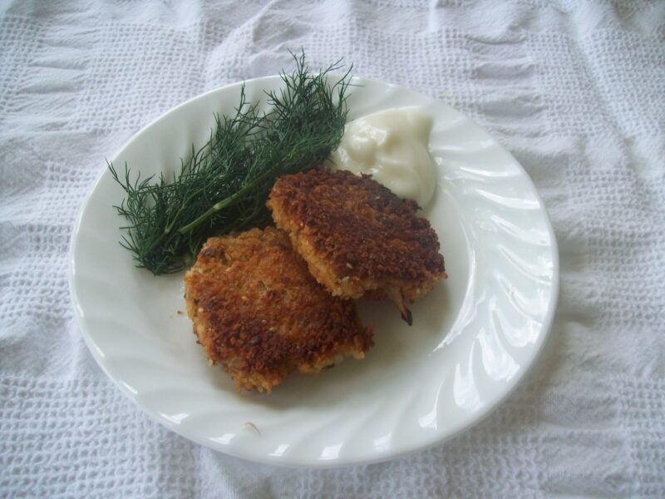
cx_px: 332
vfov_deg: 39.7
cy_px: 250
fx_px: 692
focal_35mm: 36
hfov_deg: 51.4
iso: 80
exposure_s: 1/123
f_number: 2.7
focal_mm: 6
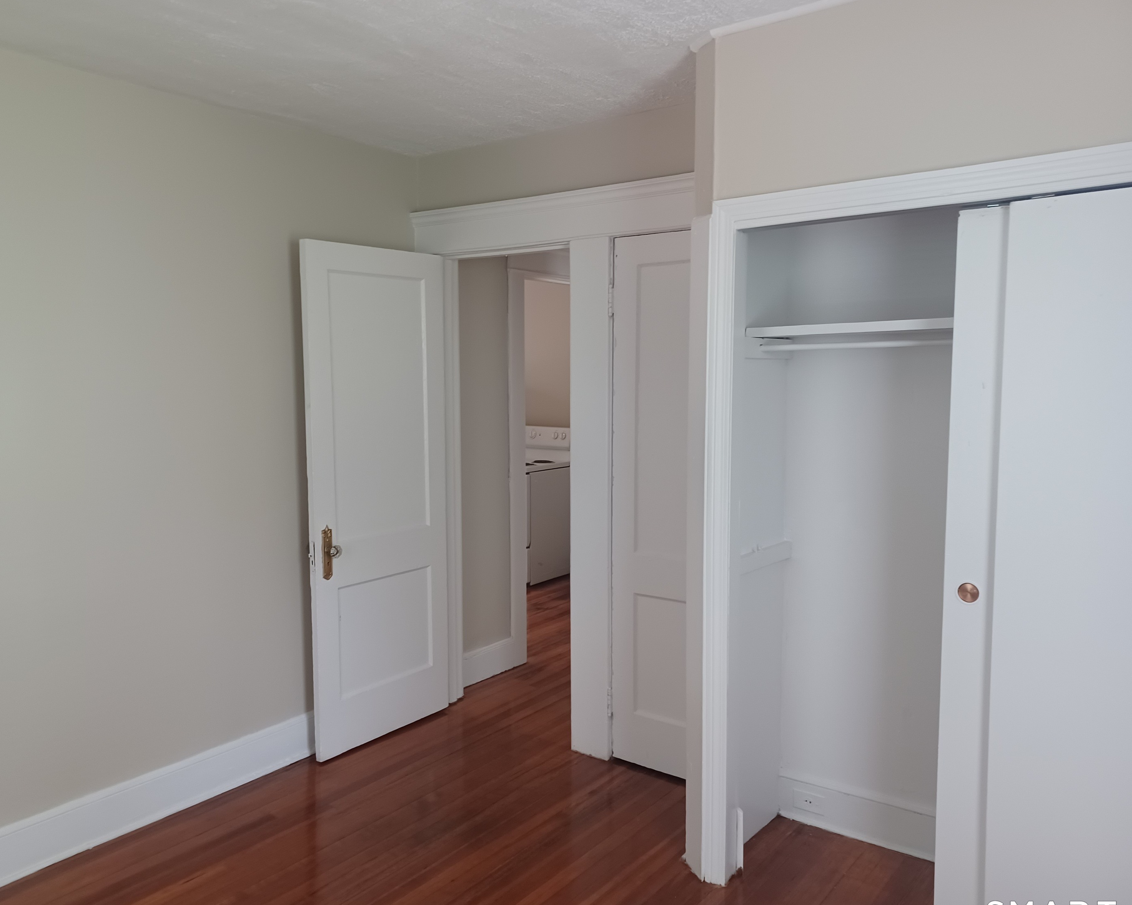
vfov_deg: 53.2
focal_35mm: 27
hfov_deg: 64.0
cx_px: 546
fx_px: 905
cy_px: 465
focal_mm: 4.6
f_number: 1.8
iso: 400
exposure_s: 1/25
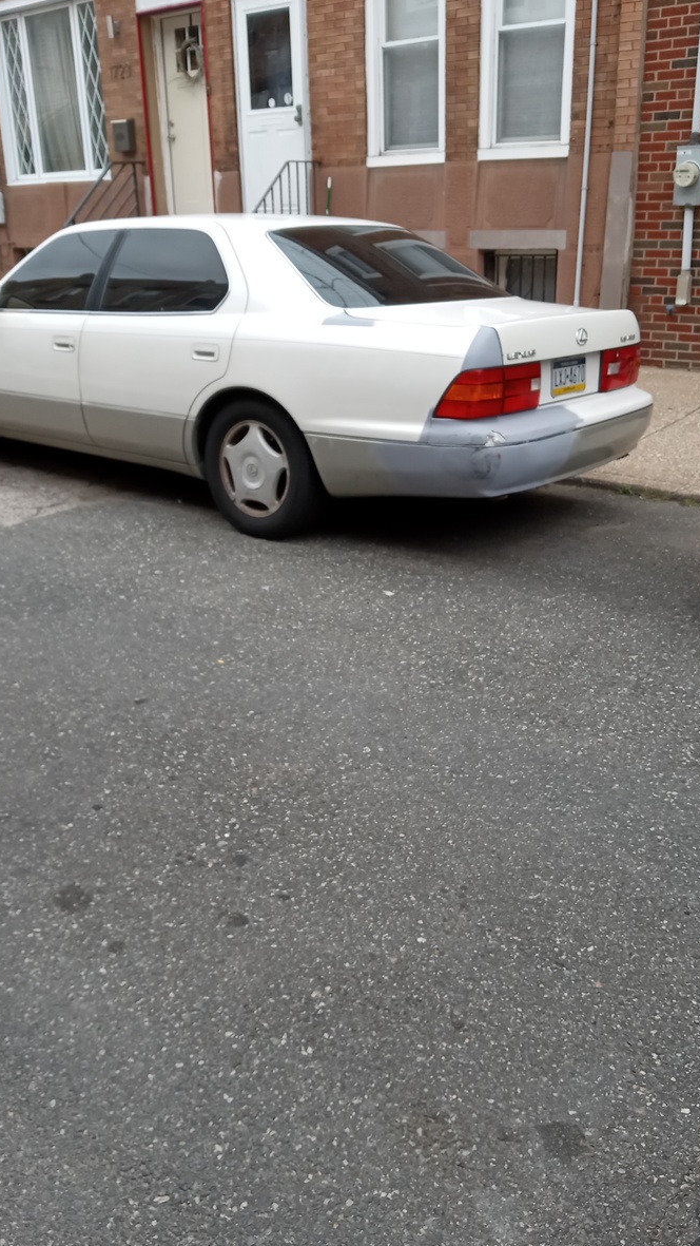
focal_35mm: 31
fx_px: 1023
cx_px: 345
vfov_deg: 62.6
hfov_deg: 37.8
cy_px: 624
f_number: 2.2
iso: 103
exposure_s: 1/269
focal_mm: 3.71
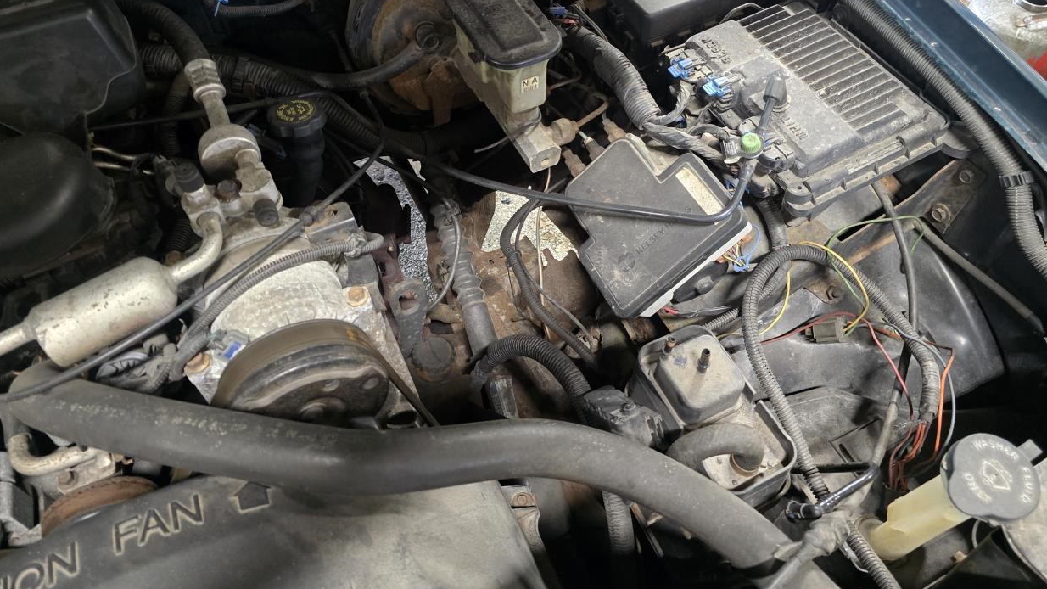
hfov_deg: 71.9
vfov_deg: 43.9
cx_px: 529
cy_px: 205
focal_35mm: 26
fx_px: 722
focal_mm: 6.3
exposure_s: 1/60
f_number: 1.7
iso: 1000
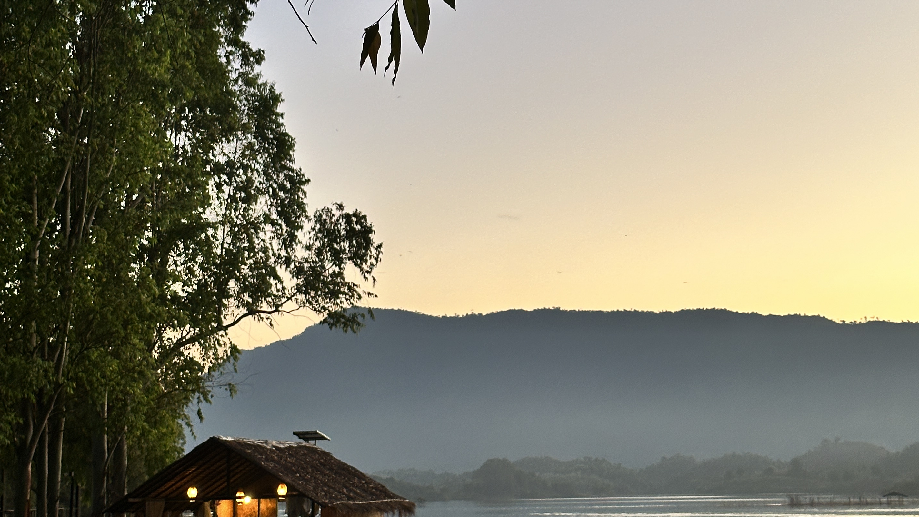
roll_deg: +0.1
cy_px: 186
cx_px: 485
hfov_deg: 28.6
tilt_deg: +10.2
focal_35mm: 74
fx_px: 1803
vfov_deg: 16.3
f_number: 1.78
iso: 80
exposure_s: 1/76
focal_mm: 6.86
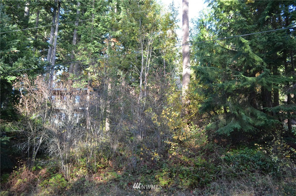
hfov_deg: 62.0
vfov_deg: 43.4
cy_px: 98
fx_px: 246
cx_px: 148
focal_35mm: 30
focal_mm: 20
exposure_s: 1/125
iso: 360
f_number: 5.6
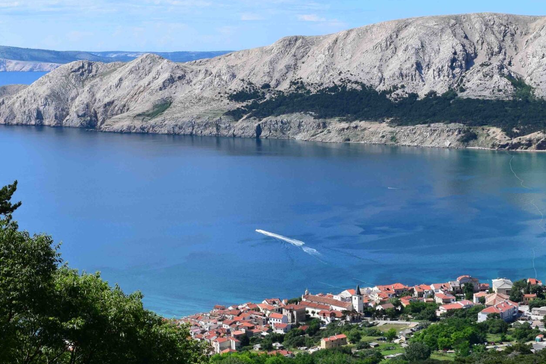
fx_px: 1259
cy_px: 119
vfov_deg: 16.4
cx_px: 321
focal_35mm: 83
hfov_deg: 24.4
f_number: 11
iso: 320
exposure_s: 1/500
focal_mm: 27
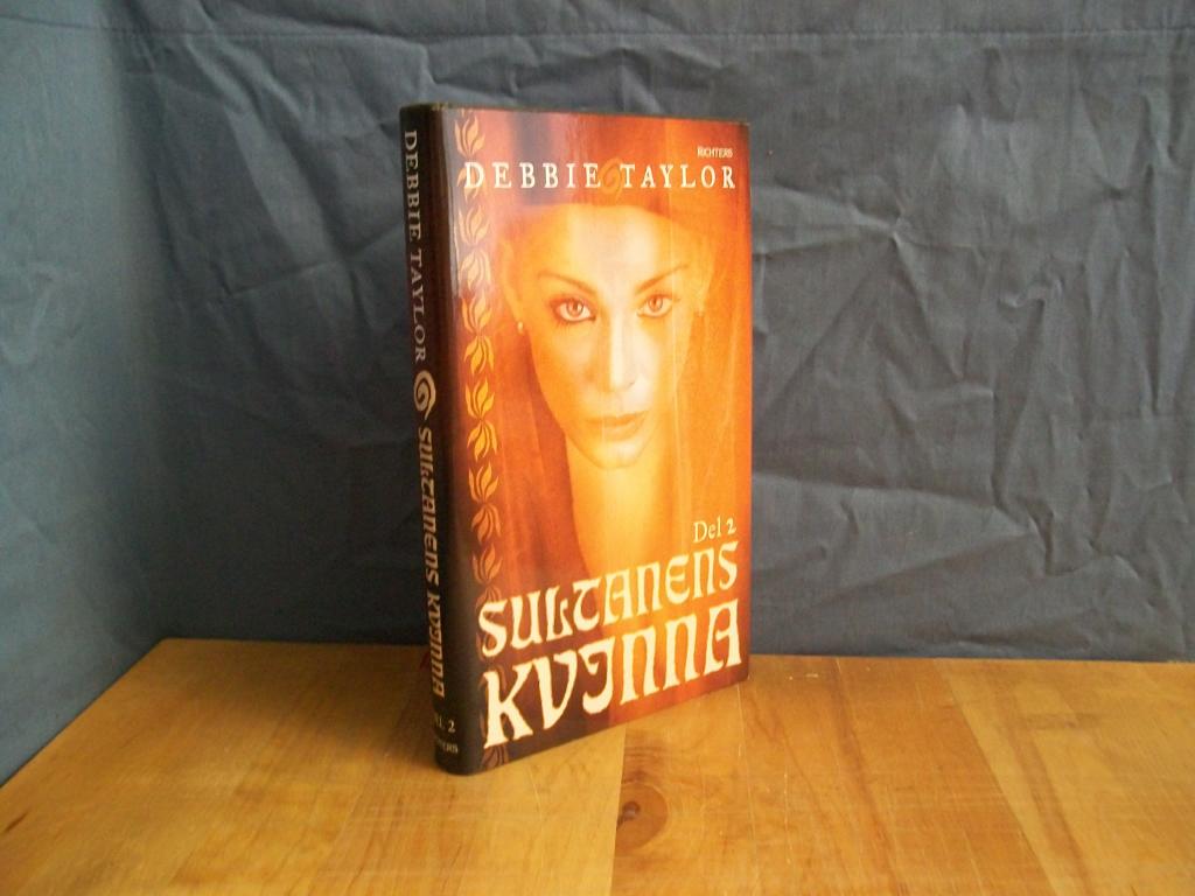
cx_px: 598
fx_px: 1243
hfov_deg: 51.4
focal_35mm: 36
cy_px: 448
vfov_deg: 39.7
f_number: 2.7
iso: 190
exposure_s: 1/8
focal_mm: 6
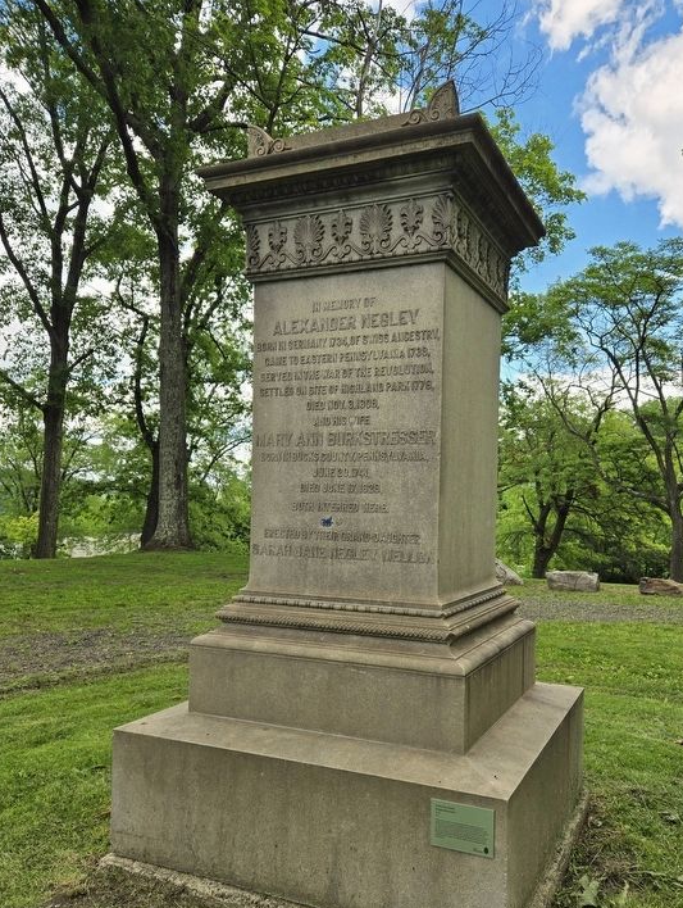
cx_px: 355
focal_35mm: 26
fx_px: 682
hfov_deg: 53.2
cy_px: 482
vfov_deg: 67.2
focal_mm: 5.4
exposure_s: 1/1022
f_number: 1.8
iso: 25
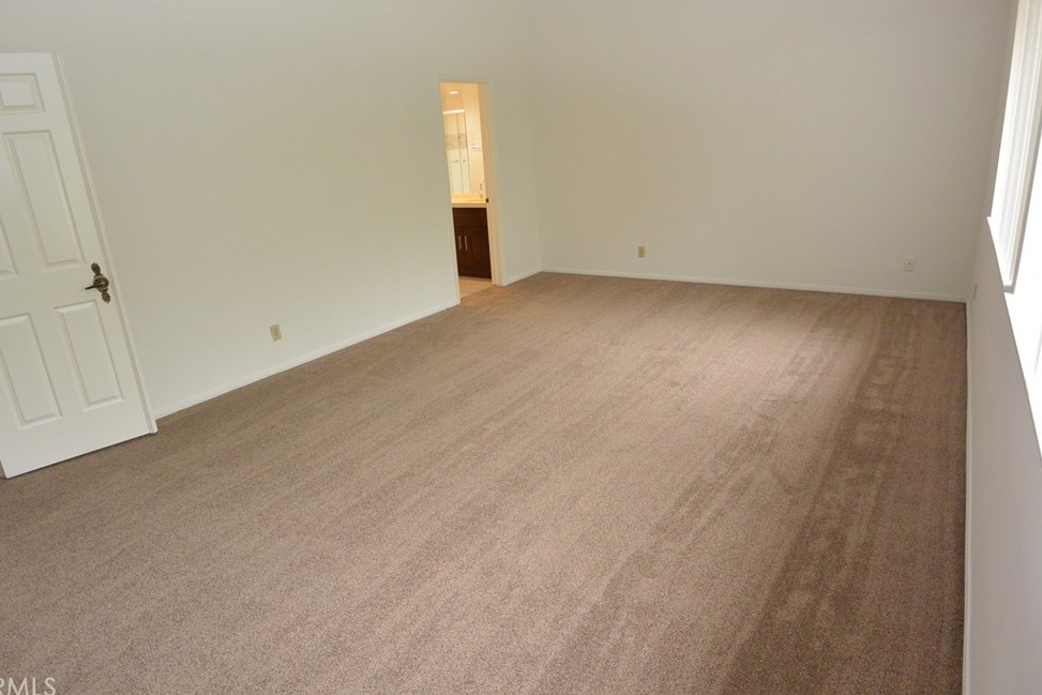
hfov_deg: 83.9
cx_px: 503
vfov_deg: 61.9
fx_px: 579
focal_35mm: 20
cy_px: 337
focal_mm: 7.3
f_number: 3.8
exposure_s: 1/125
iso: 560
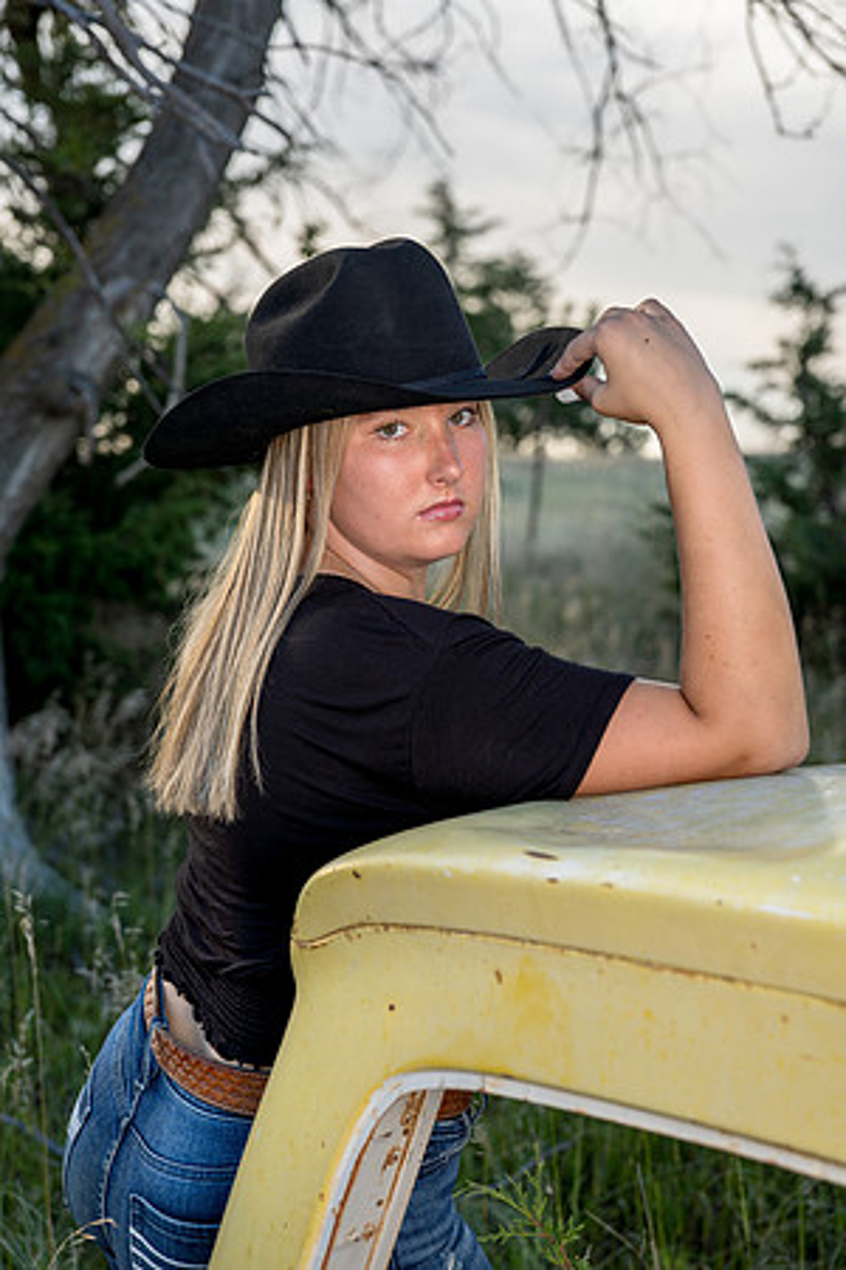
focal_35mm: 70
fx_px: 2467
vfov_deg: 28.8
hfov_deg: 19.5
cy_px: 635
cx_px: 423
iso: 100
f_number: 5
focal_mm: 70
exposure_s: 1/125
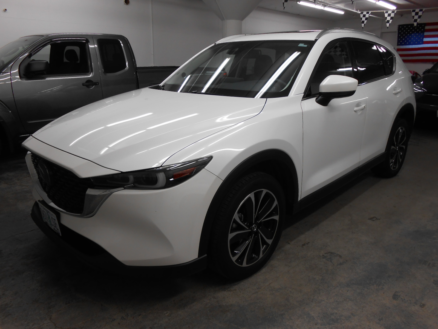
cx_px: 219
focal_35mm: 26
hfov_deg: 67.3
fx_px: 329
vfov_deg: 53.1
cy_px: 164
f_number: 3.5
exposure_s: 1/30
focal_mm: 4.6
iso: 100
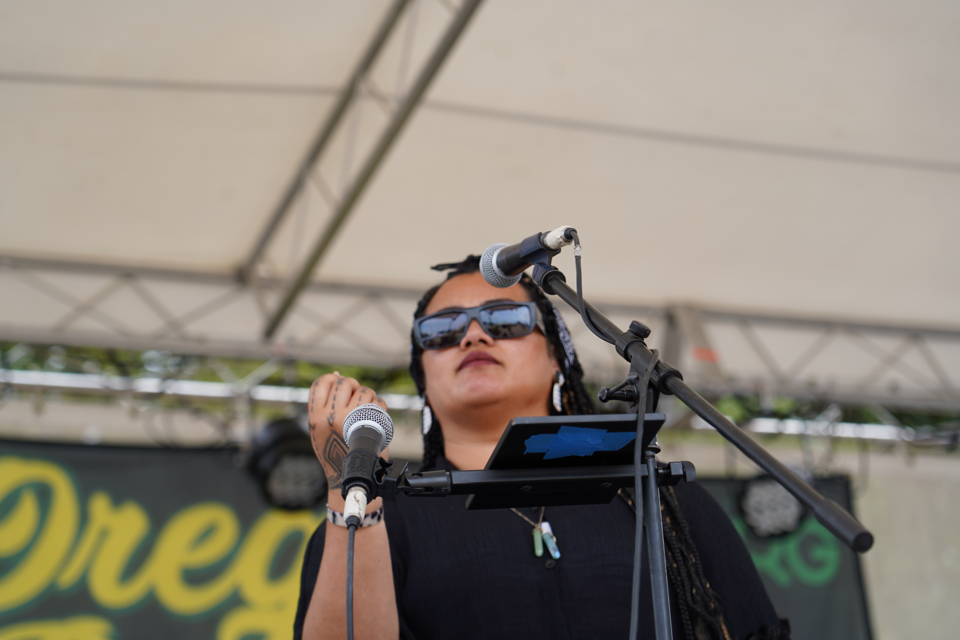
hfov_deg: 19.3
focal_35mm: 106
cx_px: 478
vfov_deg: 12.9
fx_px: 2826
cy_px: 318
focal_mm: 105
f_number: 4.5
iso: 100
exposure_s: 1/160
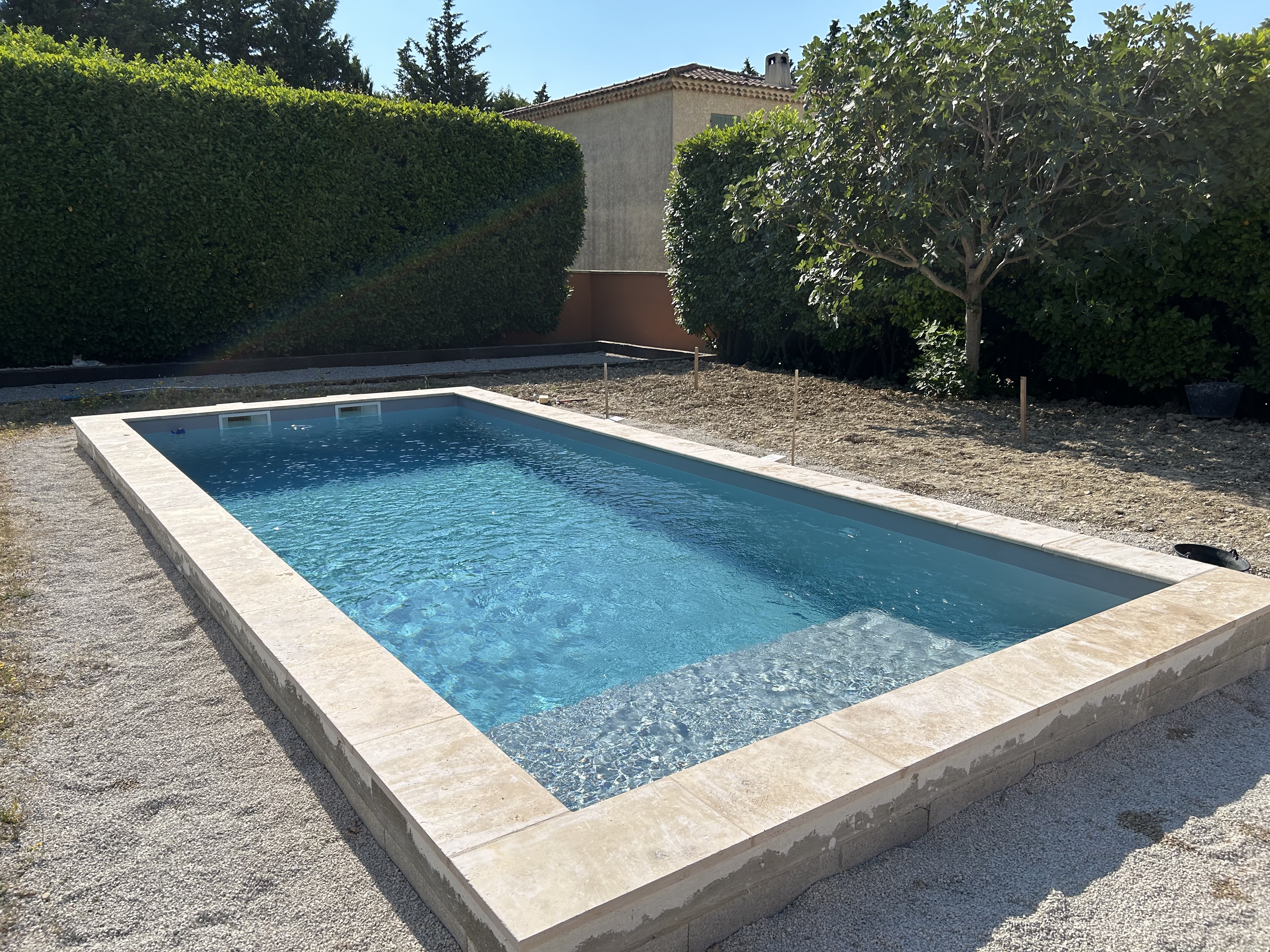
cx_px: 635
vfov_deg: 53.1
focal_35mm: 26
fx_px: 954
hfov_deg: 67.3
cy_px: 476
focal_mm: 5.7
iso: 50
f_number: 1.5
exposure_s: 1/5319
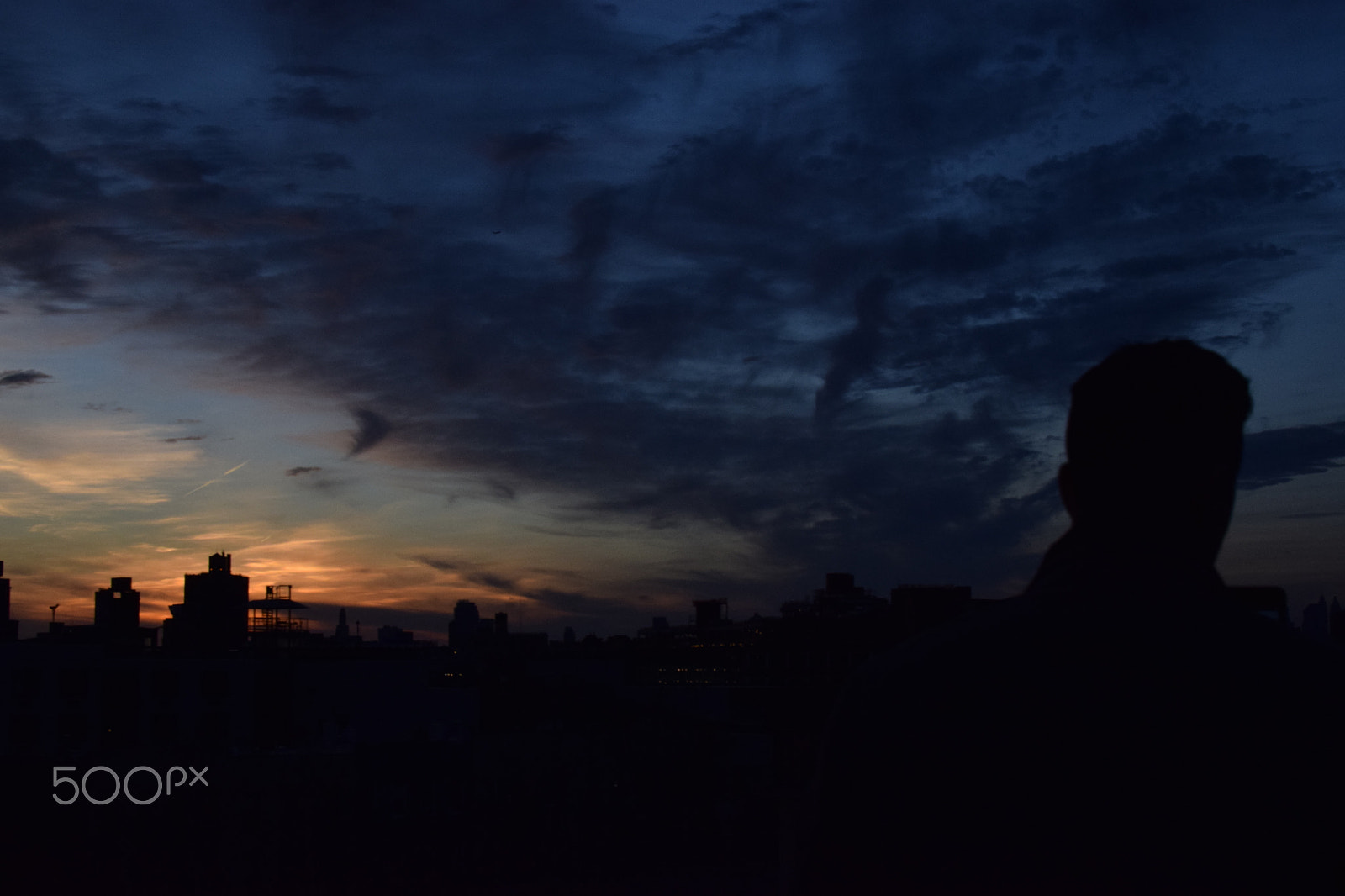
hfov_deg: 37.9
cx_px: 672
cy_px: 448
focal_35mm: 52
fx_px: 1961
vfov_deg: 25.7
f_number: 10
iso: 800
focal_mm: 35
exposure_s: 1/200
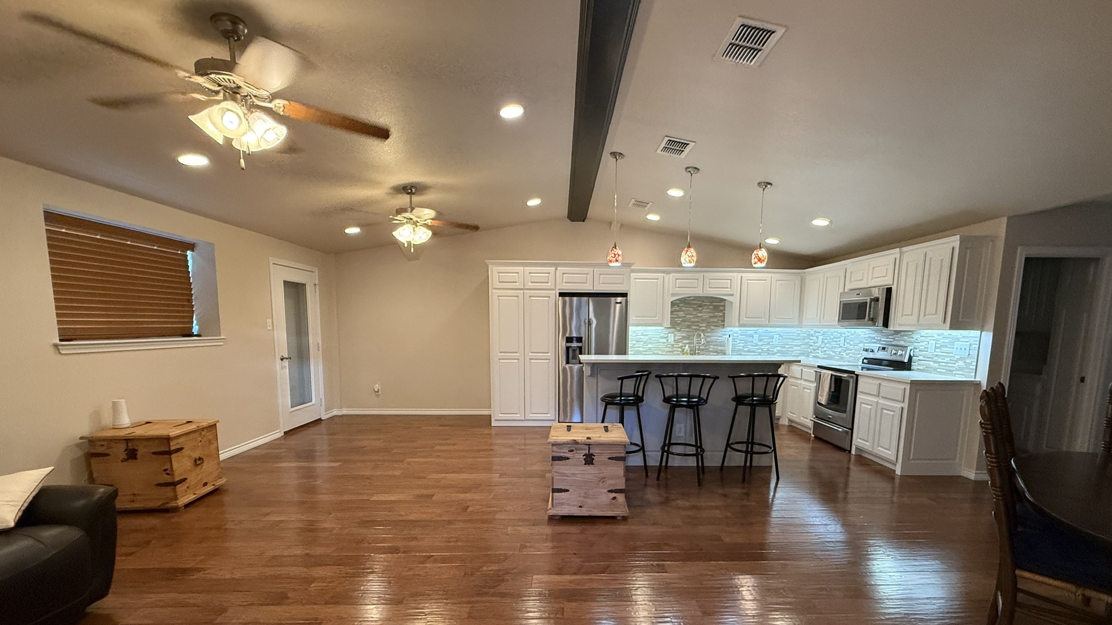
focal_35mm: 16
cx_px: 577
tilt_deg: -7.4
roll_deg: -0.2
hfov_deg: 99.3
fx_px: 472
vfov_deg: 66.1
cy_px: 389
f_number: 2.2
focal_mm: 2.22
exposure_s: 1/60
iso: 500
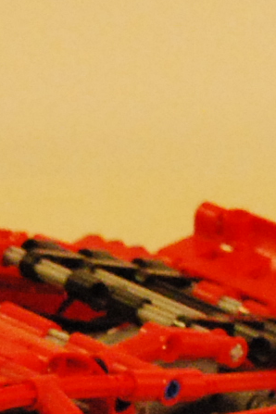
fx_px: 4784
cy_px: 580
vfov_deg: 4.9
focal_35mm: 416
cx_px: -494
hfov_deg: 3.2
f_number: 4.8
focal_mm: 32
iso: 1600
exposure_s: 1/25
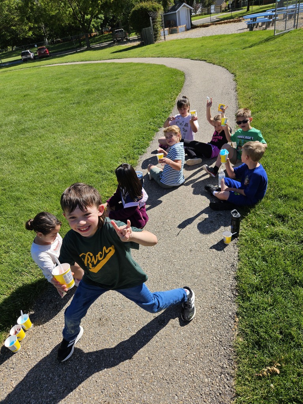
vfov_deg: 73.9
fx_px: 268
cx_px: 152
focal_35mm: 23
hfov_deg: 58.9
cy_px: 202
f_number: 1.8
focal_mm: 5.4
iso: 25
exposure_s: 1/1433
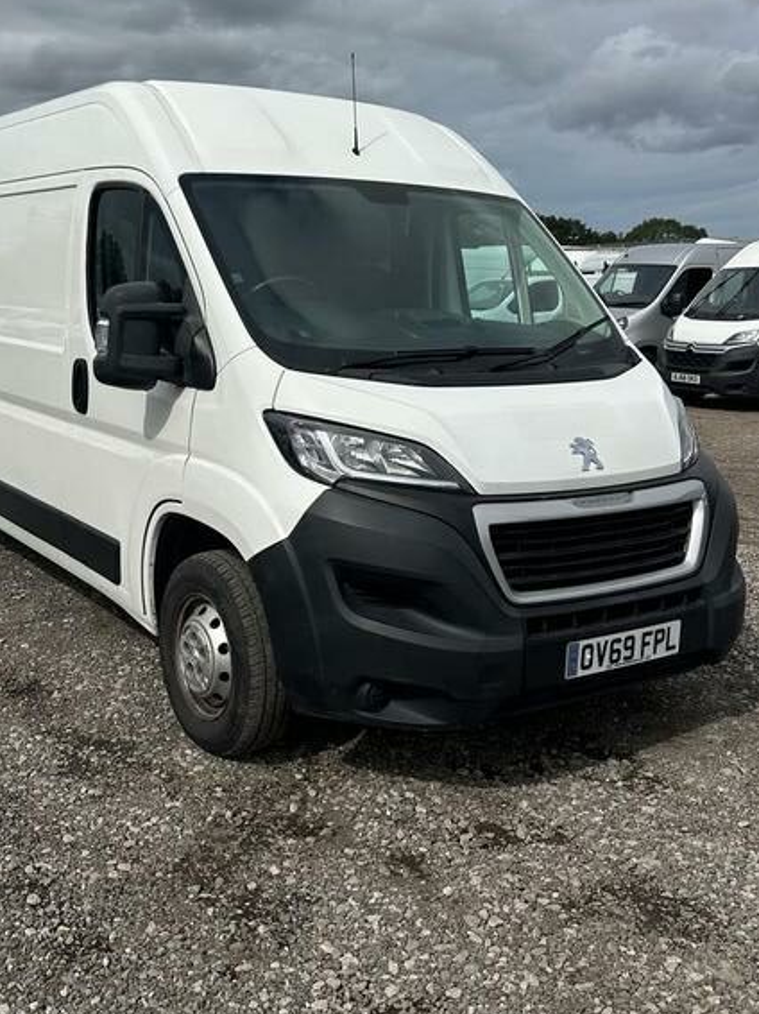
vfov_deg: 48.5
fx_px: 1112
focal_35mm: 38
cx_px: 328
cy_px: 380
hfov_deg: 37.6
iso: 80
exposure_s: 1/9709
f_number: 1.78
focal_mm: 6.86
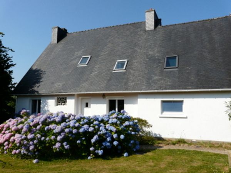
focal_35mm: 28
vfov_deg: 49.7
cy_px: 86
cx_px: 116
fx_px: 187
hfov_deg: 63.4
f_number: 5.6
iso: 100
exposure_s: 1/500
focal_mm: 4.6
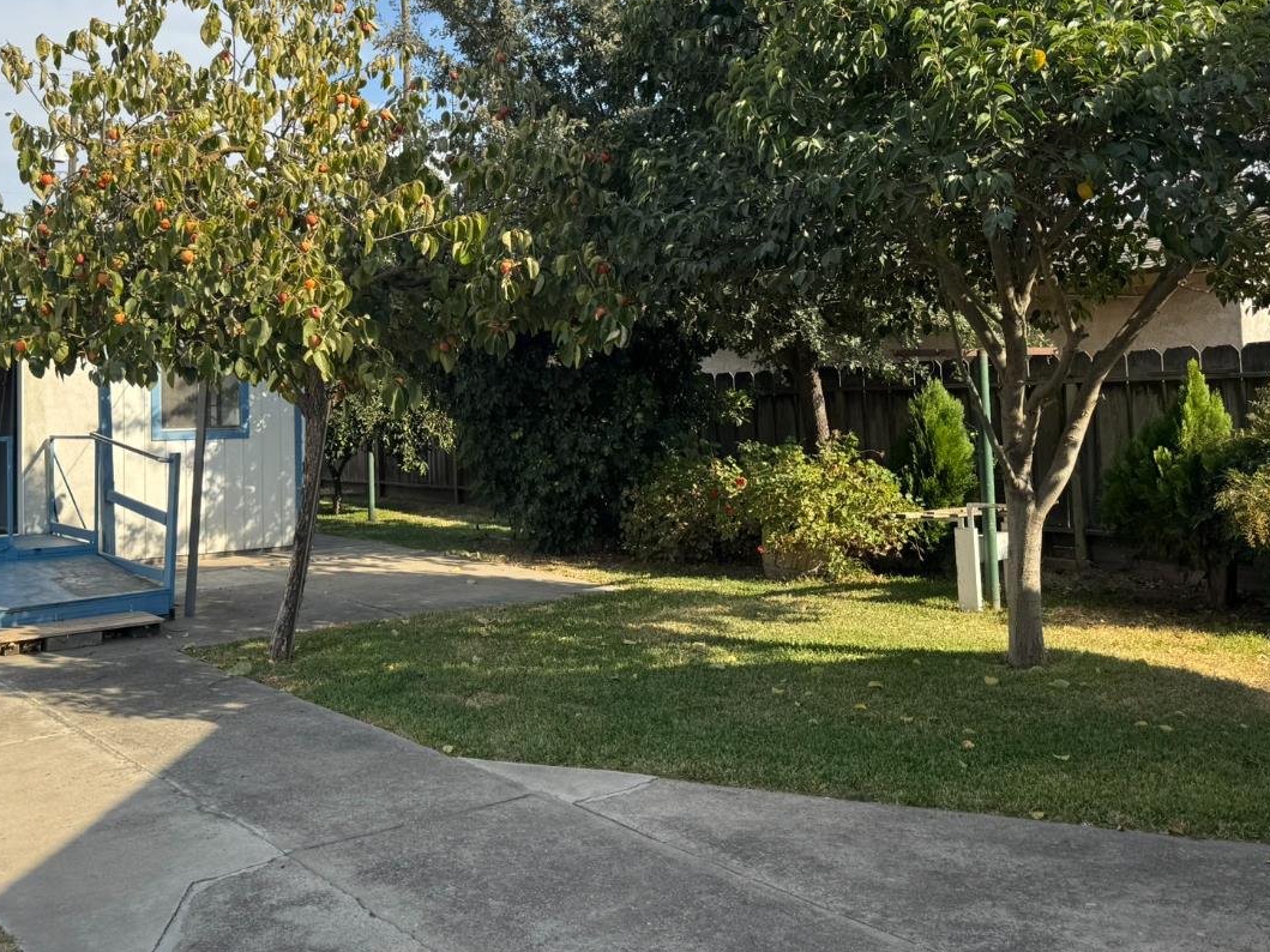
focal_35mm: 34
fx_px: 1247
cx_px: 484
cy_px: 334
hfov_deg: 53.4
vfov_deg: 41.4
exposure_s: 1/2331
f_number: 1.78
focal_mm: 6.76
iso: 80
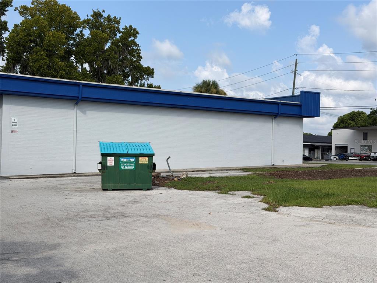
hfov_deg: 39.7
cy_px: 142
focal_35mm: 48
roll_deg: -0.2
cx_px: 188
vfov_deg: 30.3
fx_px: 523
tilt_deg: +1.8
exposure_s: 1/6024
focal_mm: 6.76
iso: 64
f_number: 1.78
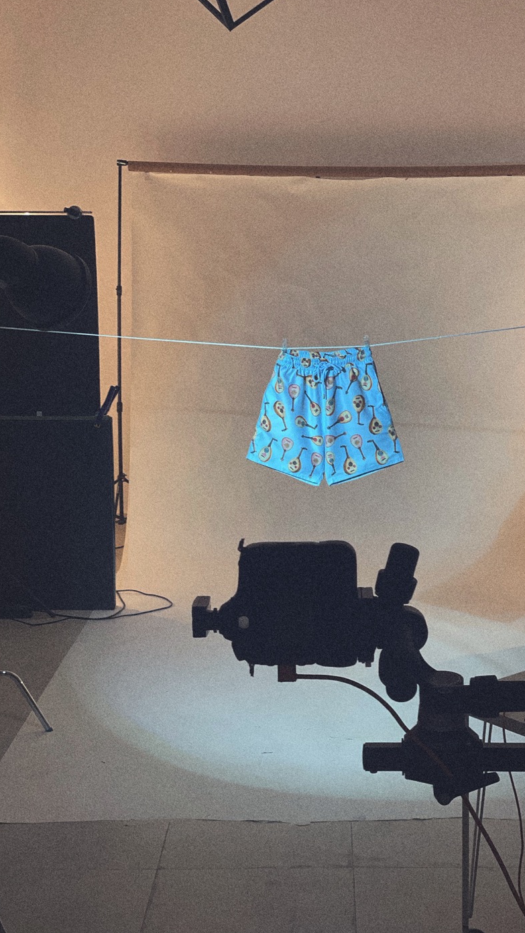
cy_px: 465
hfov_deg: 21.0
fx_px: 1410
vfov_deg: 36.6
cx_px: 340
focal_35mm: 57
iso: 160
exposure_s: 1/60
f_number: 2
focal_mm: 6
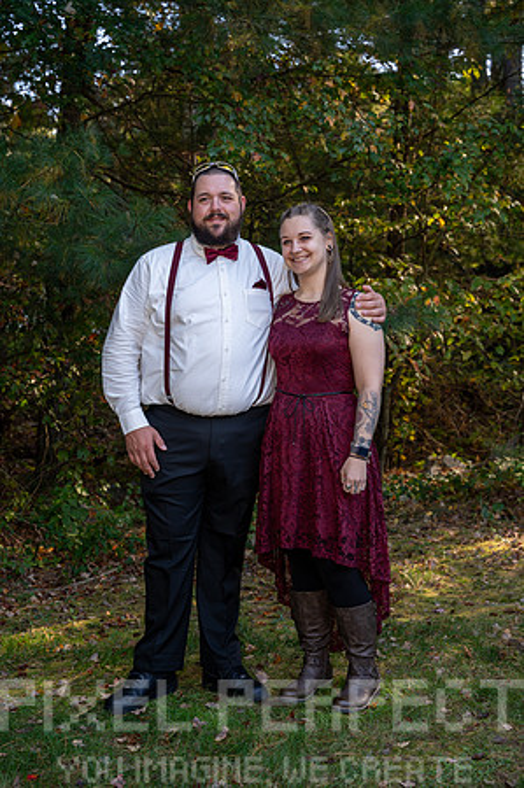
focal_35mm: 51
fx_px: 1116
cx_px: 262
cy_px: 394
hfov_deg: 26.4
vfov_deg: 38.9
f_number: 4.5
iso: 450
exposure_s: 1/200
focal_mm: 51
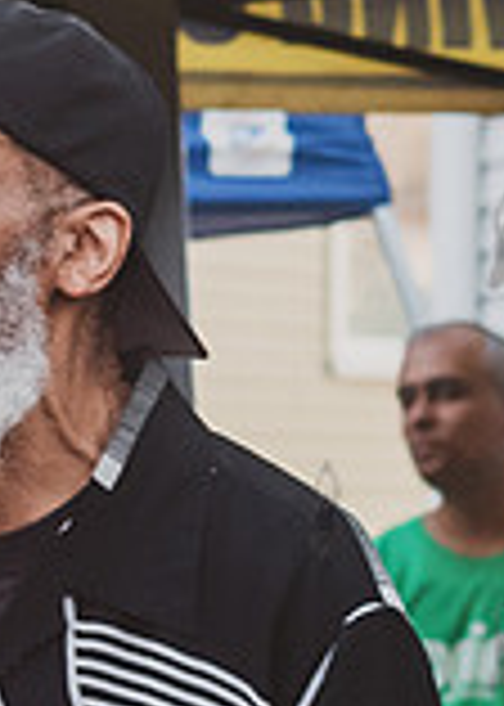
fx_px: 3971
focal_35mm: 198
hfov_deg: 7.2
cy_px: 626
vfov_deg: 10.1
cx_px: -135
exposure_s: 1/160
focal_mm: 35
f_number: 3.2
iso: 1000
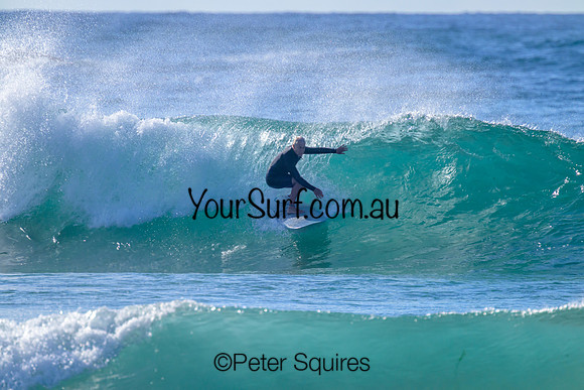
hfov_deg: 2.6
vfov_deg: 1.7
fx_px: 12980
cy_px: 195
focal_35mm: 800
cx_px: 292
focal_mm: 800
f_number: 11
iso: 800
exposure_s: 1/2000
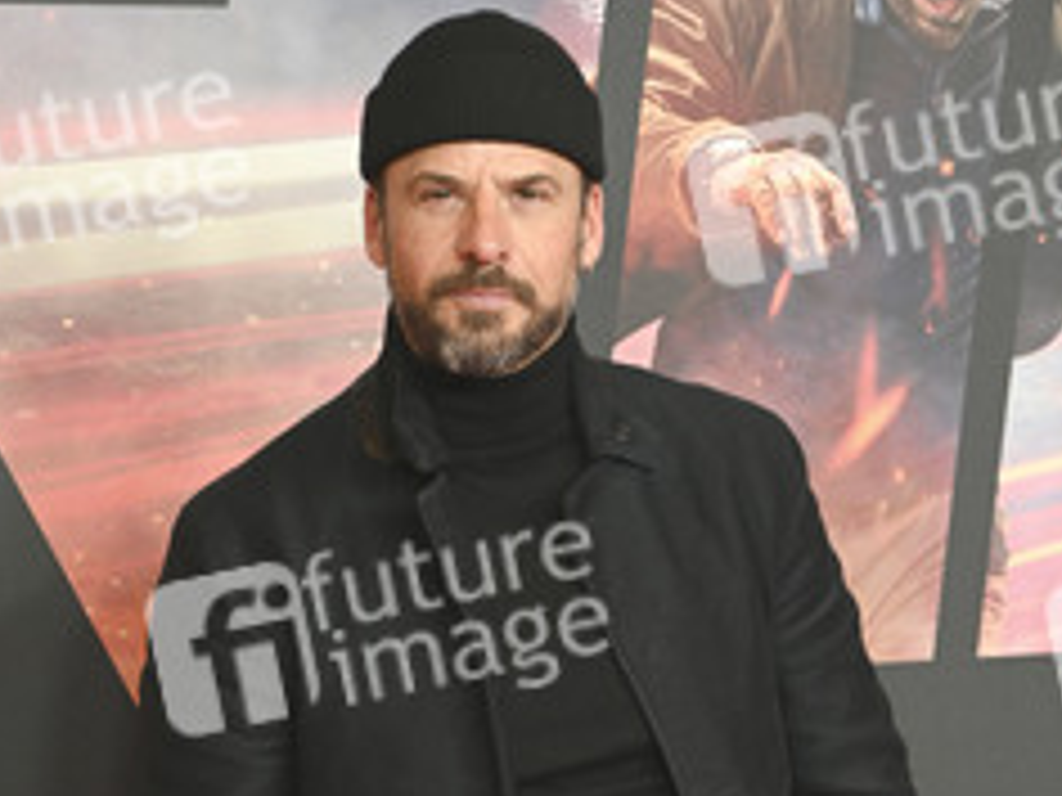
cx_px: 508
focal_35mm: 117
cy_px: 854
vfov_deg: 12.5
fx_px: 3589
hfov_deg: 16.8
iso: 1000
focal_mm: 72
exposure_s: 1/160
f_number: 6
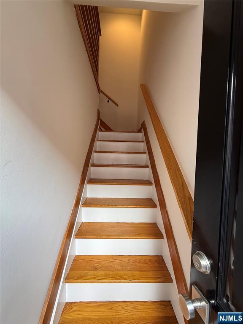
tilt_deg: -2.1
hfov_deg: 85.7
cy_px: 162
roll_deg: -2.2
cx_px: 122
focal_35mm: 14
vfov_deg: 102.1
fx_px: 131
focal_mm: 2.22
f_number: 2.2
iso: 125
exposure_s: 1/99
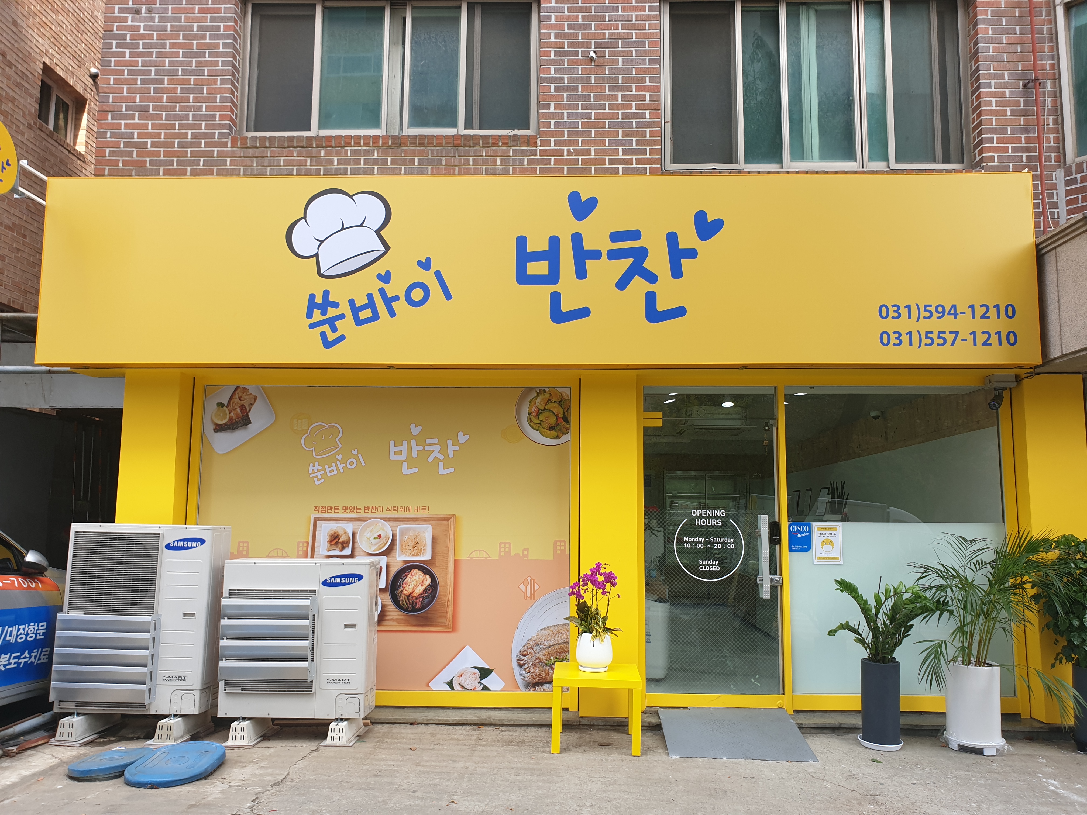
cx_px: 544
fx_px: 816
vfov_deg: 53.1
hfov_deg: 67.3
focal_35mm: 26
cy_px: 408
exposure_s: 1/302
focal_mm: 4.3
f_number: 2.4
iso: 50
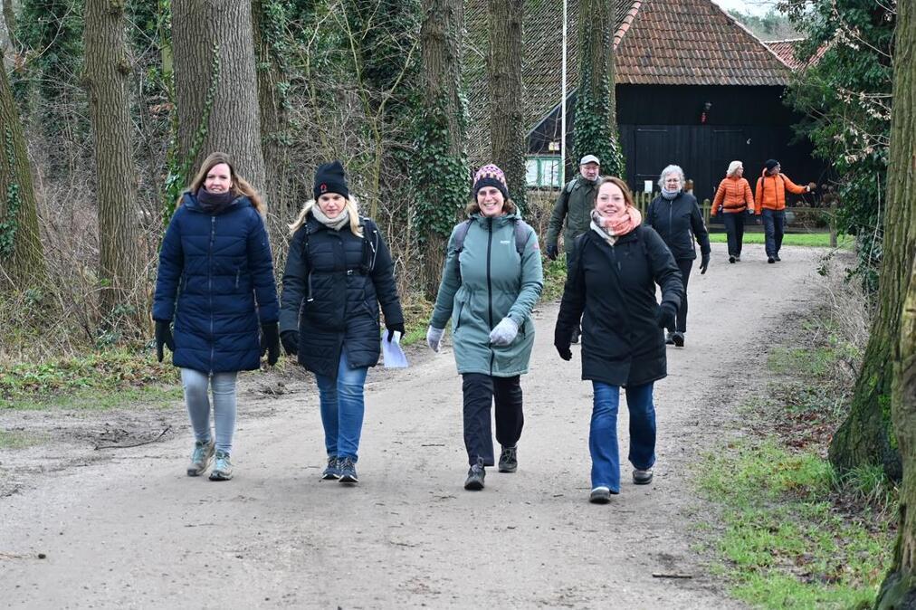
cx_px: 458
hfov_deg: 21.9
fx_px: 2365
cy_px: 305
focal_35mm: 93
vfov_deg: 14.7
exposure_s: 1/125
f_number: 5
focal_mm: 62
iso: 640
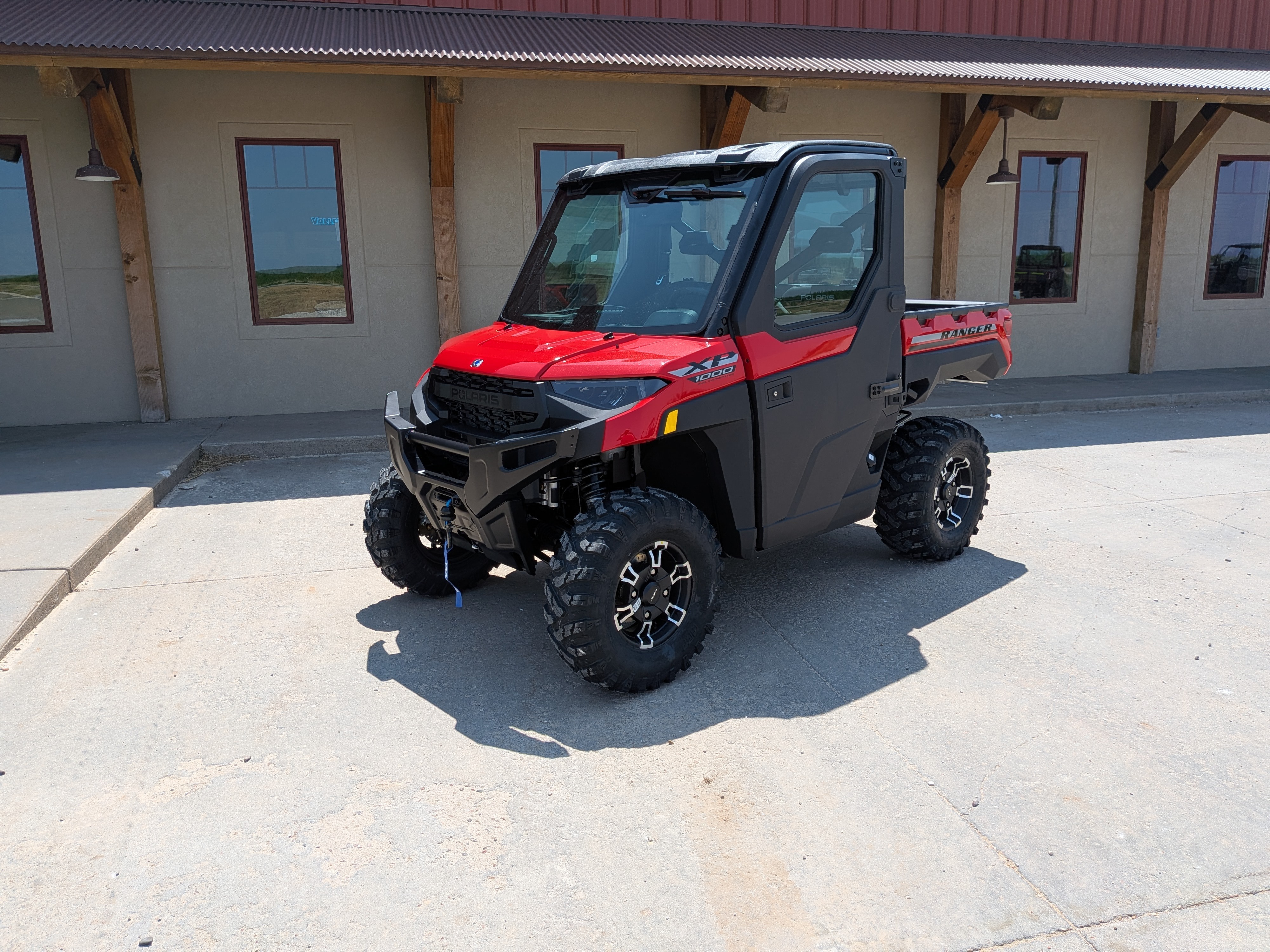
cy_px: 476
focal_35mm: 24
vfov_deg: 56.8
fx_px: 881
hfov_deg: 71.6
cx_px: 635
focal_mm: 4.53
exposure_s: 1/917
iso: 28
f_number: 1.7
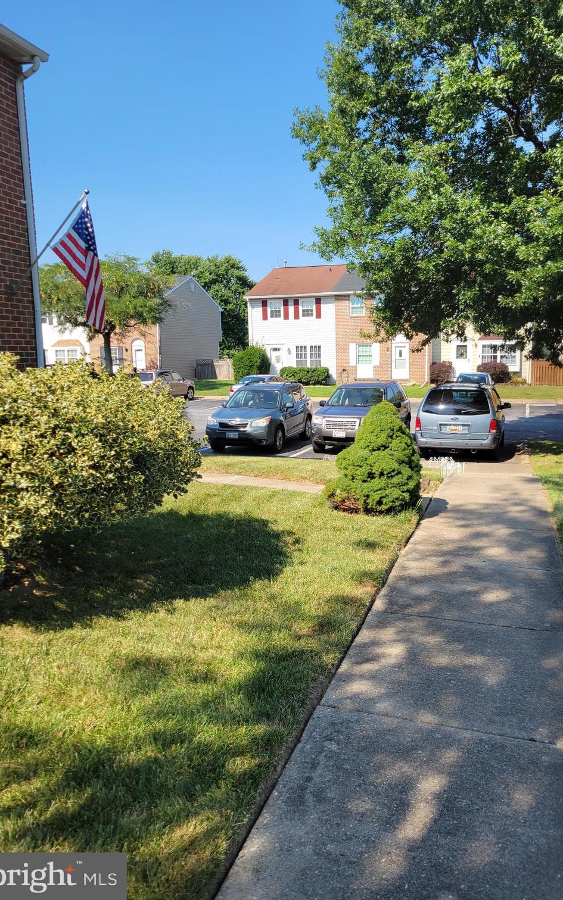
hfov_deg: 44.4
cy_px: 444
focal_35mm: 28
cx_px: 321
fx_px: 687
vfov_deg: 66.5
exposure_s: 1/1321
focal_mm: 5.4
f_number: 1.8
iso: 40
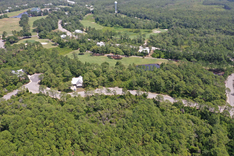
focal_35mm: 28
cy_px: 78
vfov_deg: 46.4
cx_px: 117
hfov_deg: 65.5
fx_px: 182
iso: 100
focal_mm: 10.26
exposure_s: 1/320
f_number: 5.6
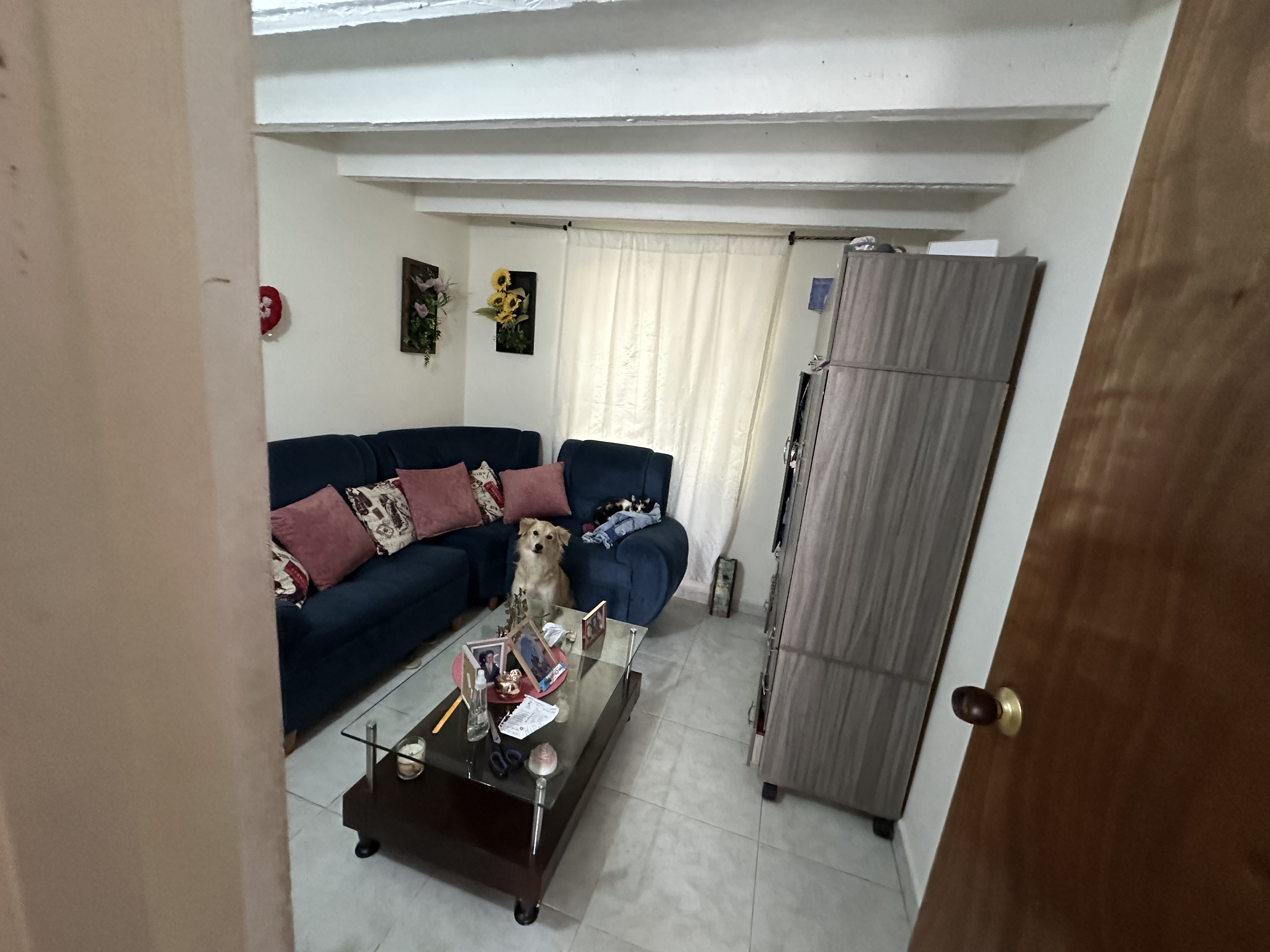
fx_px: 514
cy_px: 476
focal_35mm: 14
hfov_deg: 102.1
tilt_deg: -12.6
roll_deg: -8.9
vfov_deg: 85.7
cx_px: 635
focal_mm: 2.22
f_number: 2.2
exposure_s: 1/60
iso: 800
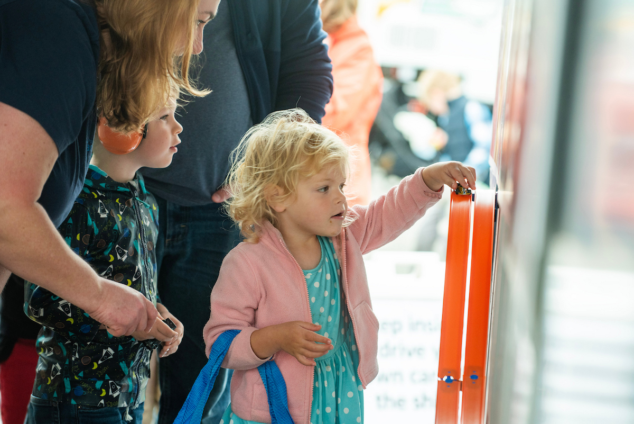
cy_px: 212
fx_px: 2642
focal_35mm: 150
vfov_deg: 9.2
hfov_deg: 13.7
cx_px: 317
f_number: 4.5
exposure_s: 1/160
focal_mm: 150
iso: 500
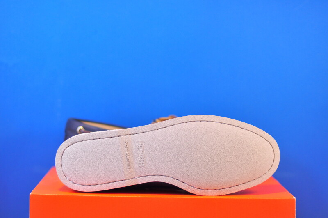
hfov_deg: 27.0
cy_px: 109
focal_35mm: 75
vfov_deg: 18.1
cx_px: 164
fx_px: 682
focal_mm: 50
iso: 250
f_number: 2
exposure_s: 1/320
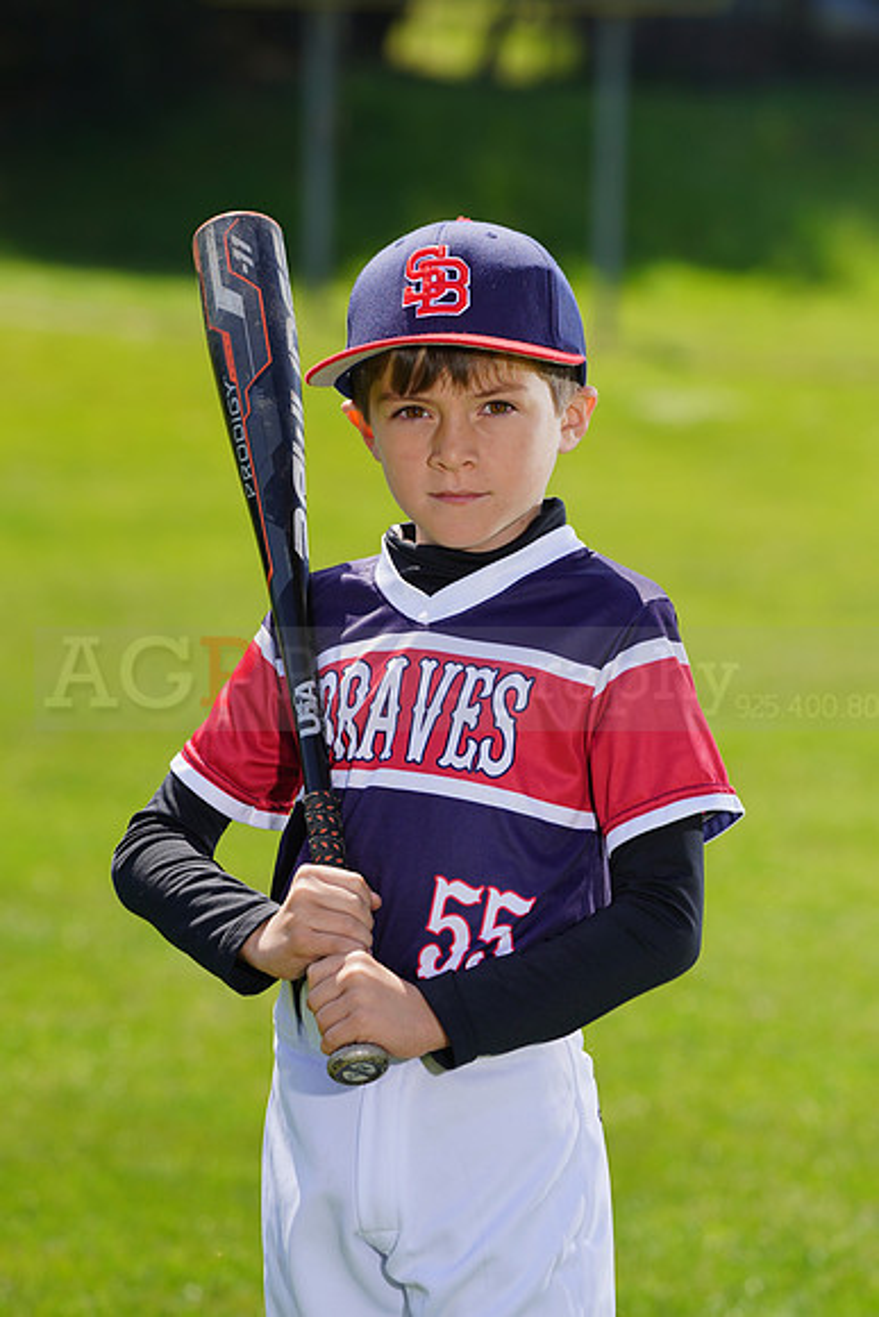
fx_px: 7869
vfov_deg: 9.6
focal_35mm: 215
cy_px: 658
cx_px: 440
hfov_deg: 6.4
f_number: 8
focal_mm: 215
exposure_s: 1/250
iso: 100
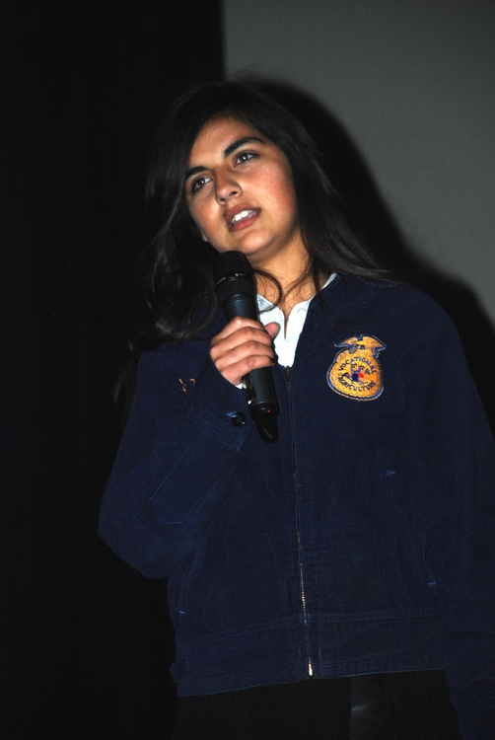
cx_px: 248
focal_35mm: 202
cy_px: 370
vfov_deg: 10.1
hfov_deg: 6.8
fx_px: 4165
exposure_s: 1/60
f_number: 5.6
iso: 220
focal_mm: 135
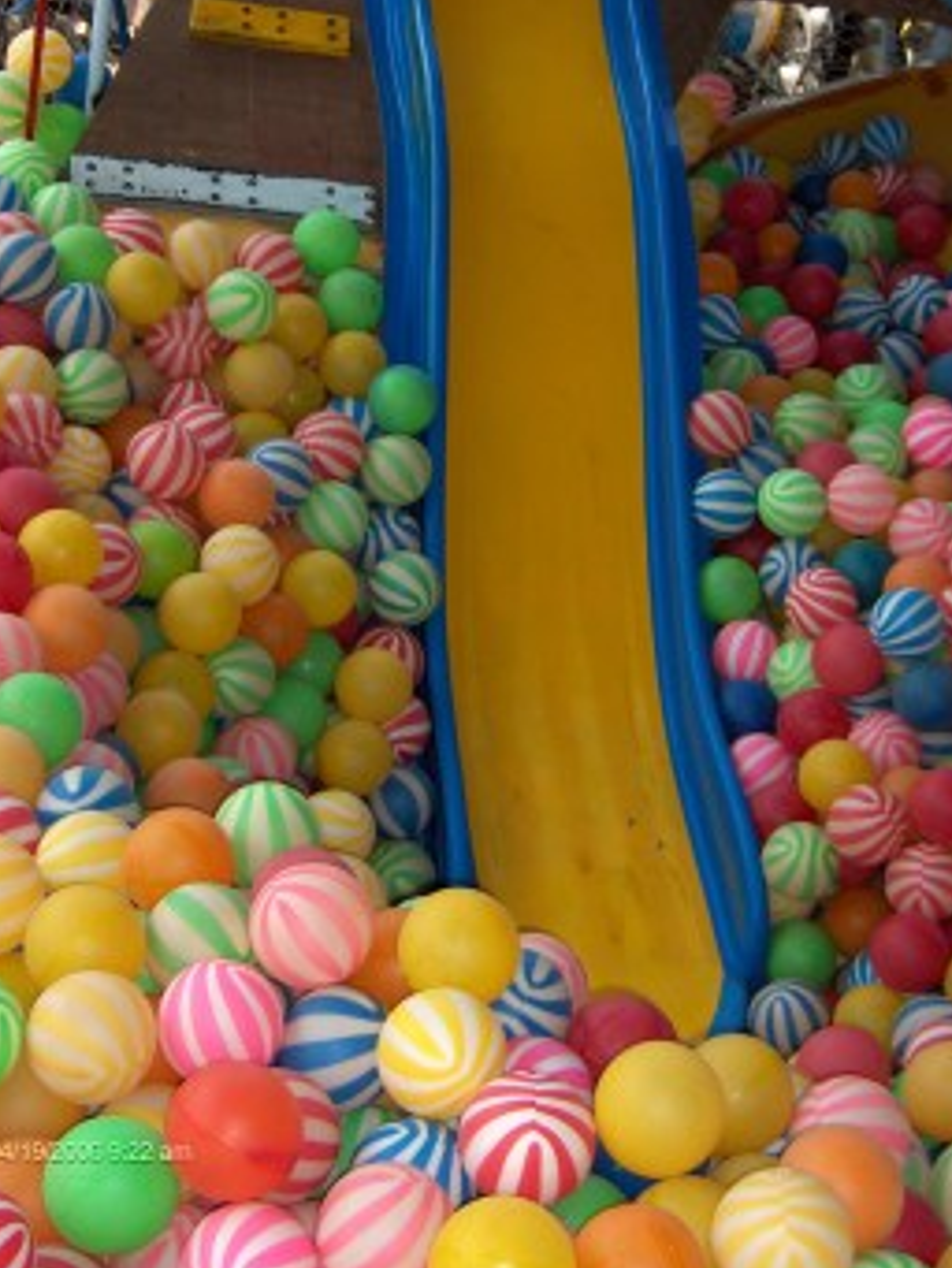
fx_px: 2016
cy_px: 442
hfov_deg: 26.6
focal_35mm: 55
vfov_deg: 34.7
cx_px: 522
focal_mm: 8
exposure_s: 1/295
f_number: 2.8
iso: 100
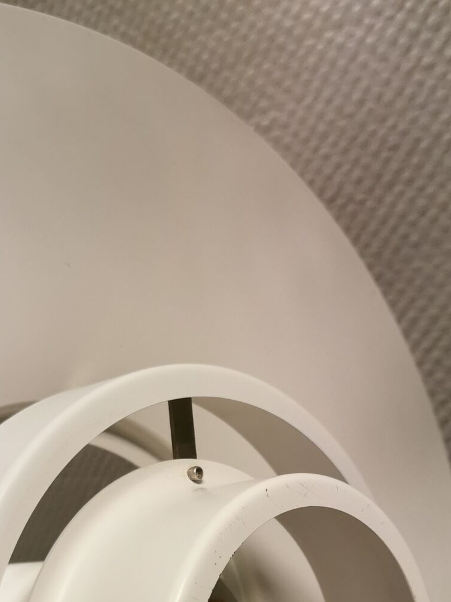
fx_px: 938
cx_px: 200
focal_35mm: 54
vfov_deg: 32.7
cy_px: 601
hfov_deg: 27.0
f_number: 1.6
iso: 125
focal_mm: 5.56
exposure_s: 1/60
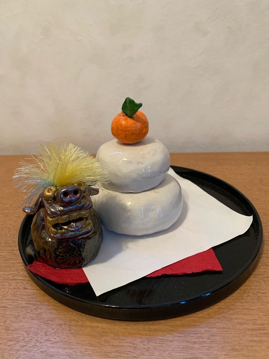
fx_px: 269
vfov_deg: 67.3
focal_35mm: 26
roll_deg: +3.3
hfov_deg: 53.1
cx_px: 134
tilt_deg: -26.6
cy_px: 180
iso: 250
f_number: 1.8
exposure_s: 1/60
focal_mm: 4.25
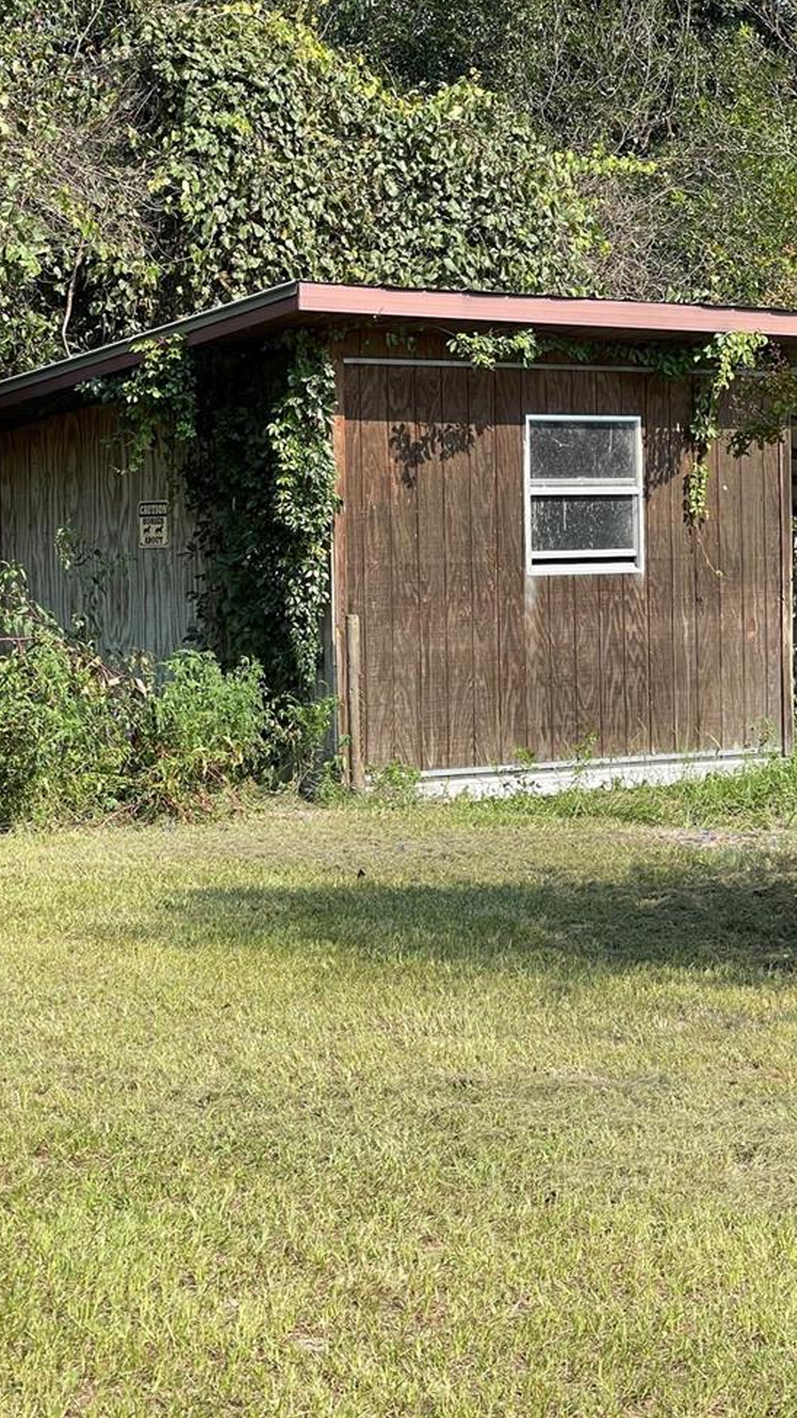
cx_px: 476
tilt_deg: +2.9
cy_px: 606
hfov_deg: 14.0
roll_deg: +1.7
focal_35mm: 86
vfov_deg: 24.7
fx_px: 3232
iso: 20
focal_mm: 7.5
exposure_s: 1/508
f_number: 2.2
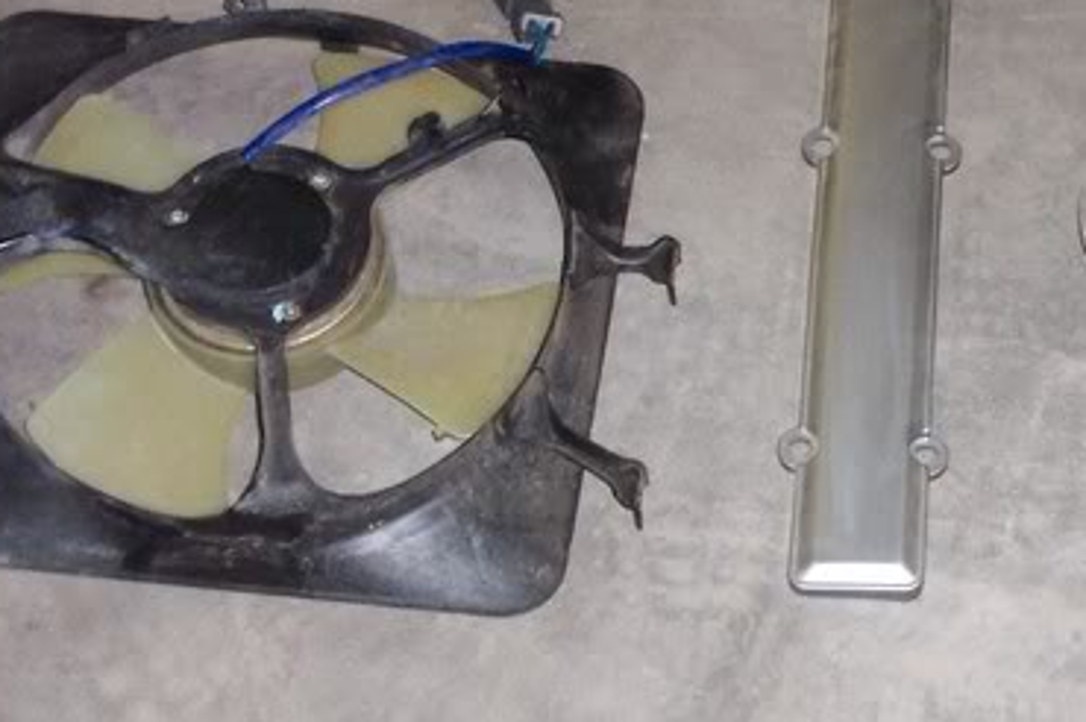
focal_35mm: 109
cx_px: 938
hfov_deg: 18.5
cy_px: 295
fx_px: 3285
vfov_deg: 12.5
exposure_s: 1/30
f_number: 3.1
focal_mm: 9.8
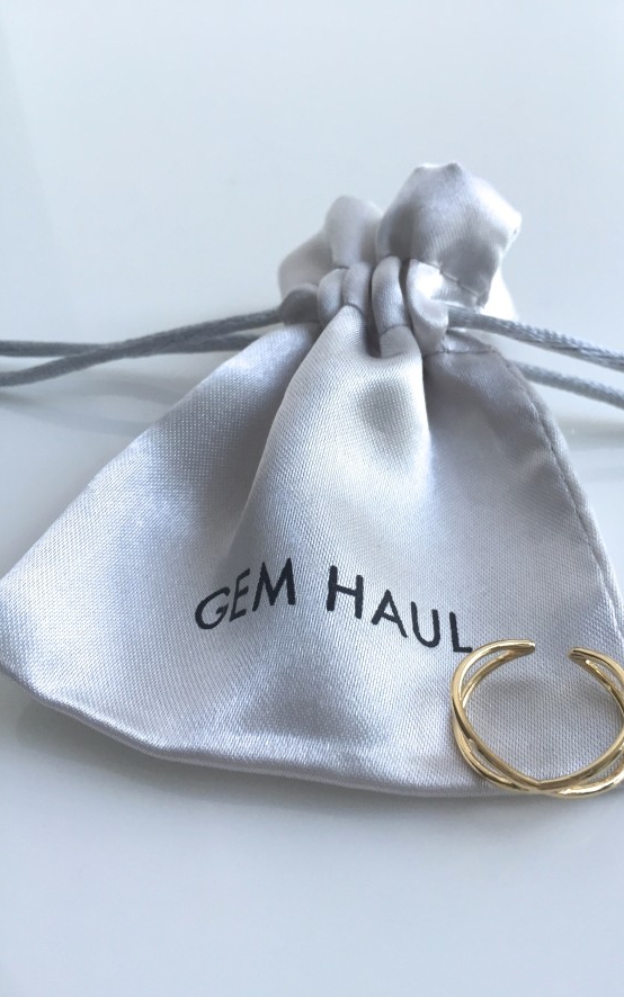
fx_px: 843
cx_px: 372
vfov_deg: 61.2
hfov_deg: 40.4
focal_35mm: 31
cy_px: 500
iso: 32
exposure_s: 1/40
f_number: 2.2
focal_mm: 4.15
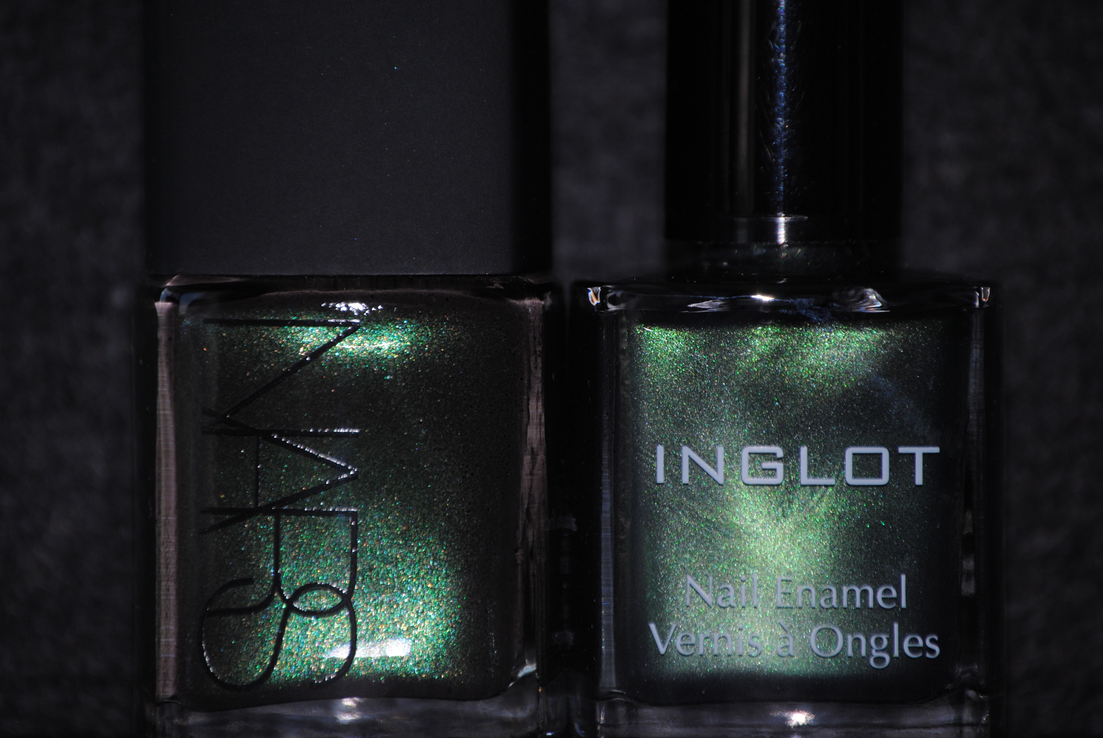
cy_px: 369
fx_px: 9202
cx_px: 552
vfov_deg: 4.6
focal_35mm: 300
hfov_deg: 6.9
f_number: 5.6
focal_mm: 200
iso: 100
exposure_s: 1/125
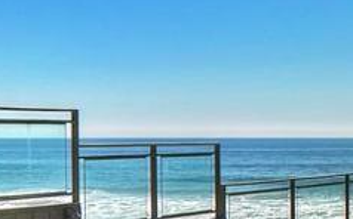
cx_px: 561
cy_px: 154
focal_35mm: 79
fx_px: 759
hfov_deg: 21.2
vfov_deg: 16.4
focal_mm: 12
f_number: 7.1
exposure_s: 1/1000
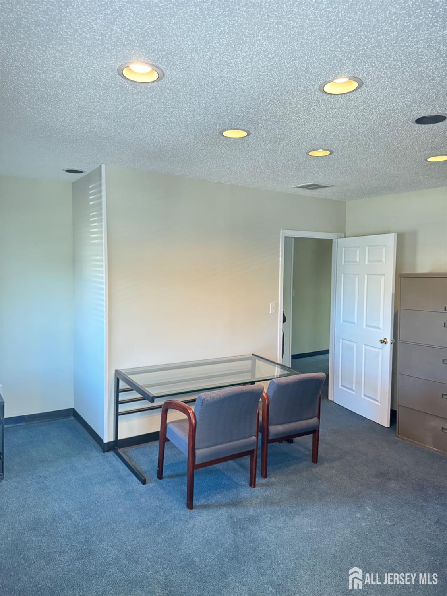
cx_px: 224
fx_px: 413
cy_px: 298
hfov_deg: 56.8
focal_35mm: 24
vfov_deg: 71.6
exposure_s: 1/60
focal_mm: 6.76
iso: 800
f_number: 1.78
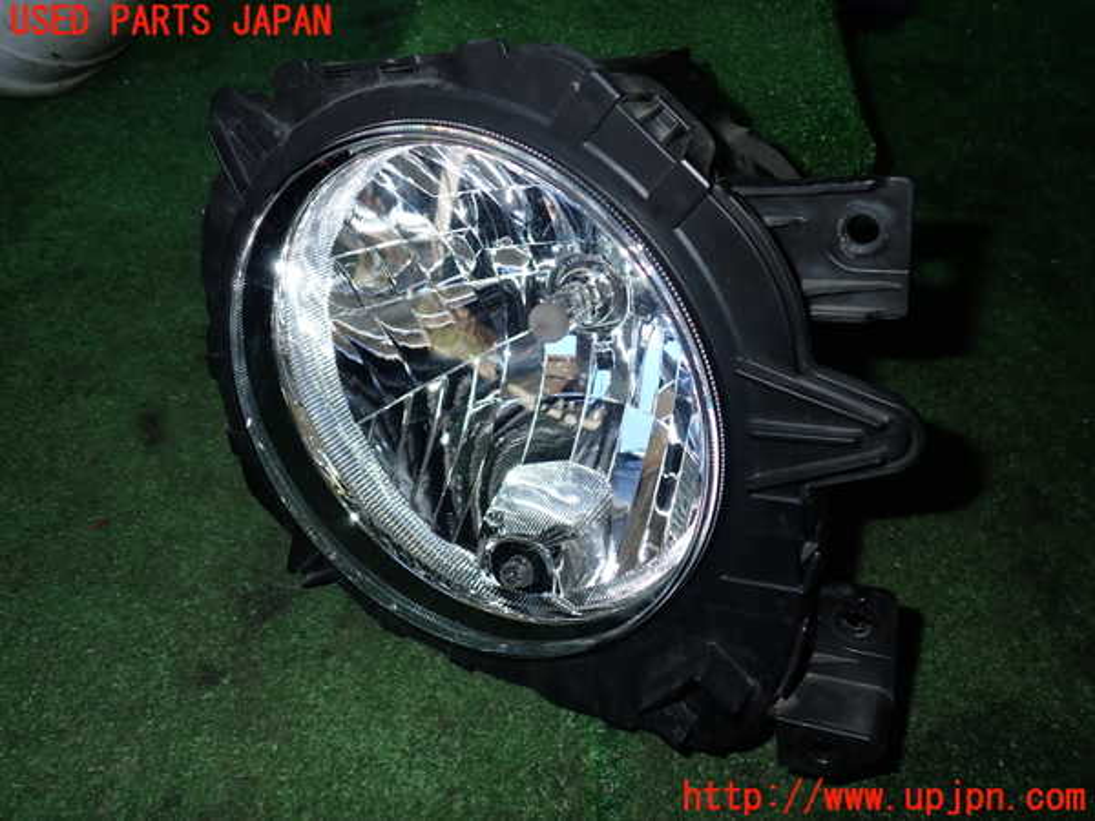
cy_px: 410
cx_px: 548
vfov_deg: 46.8
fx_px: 949
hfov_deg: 60.0
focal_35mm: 30
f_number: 6.3
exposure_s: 1/30
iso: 125
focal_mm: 5.4
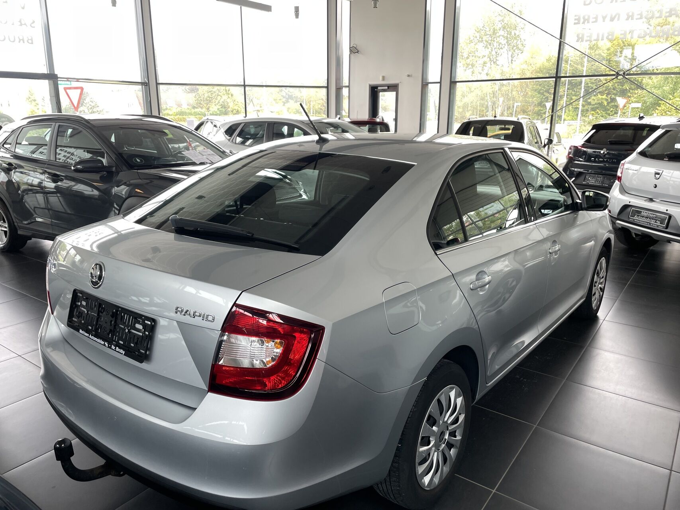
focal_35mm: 26
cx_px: 340
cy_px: 255
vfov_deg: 53.1
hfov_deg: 67.3
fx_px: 511
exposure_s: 1/121
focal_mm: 4.2
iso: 40
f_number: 1.6
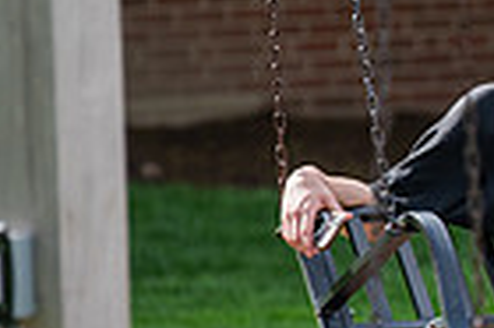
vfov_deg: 1.7
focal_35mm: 828
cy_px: 139
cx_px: 681
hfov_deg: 2.5
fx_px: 11349
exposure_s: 1/400
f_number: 3.5
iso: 125
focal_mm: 200
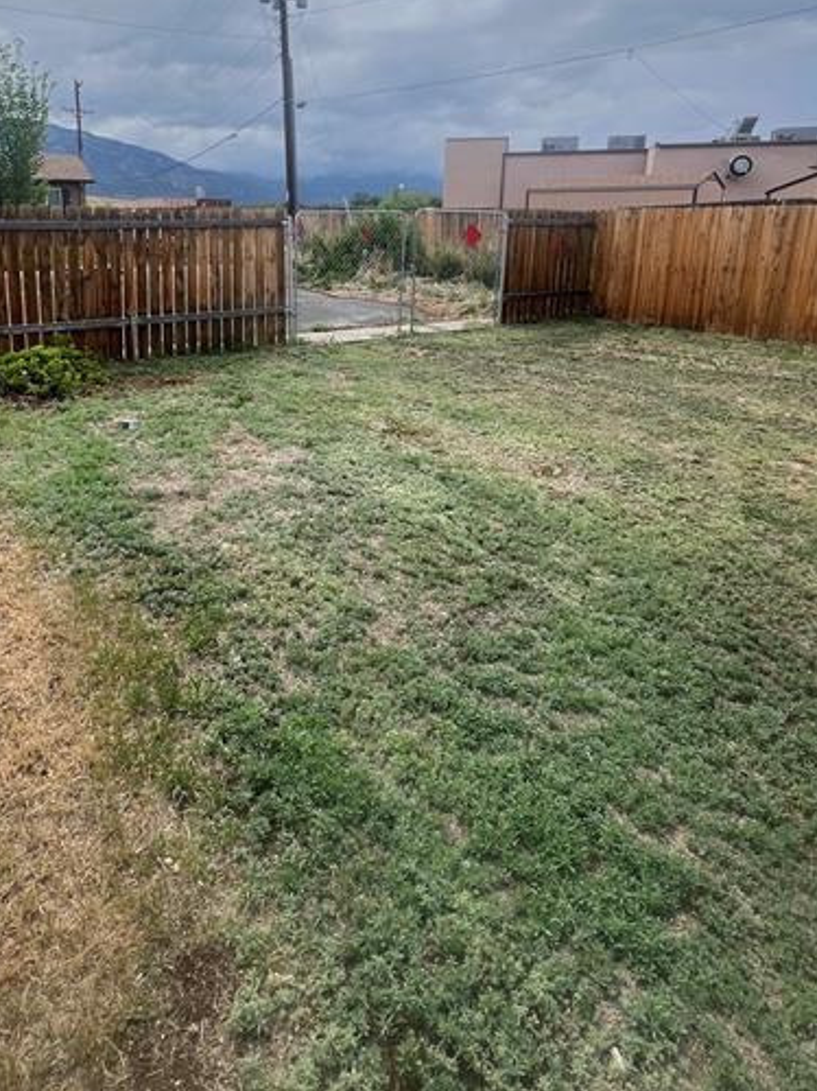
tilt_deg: -14.2
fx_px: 630
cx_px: 327
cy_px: 394
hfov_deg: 65.3
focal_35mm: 20
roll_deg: -0.5
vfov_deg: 79.9
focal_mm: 1.57
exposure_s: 1/737
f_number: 1.8
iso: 32
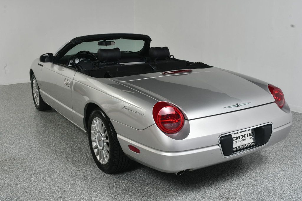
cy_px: 100
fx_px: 302
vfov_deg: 36.8
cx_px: 151
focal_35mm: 36
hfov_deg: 53.1
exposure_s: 1/160
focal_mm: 24
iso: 100
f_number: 13
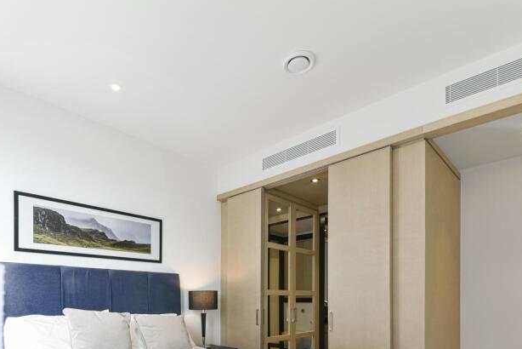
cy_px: 275
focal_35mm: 20
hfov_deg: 83.4
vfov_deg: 57.7
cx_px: 221
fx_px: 290
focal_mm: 12
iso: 200
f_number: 13
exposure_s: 1/8
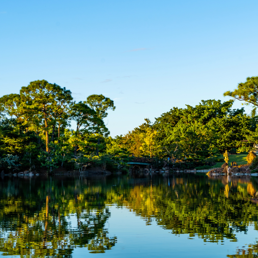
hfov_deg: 22.1
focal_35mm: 78
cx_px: 179
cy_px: 114
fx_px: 658
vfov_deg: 22.2
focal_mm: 53
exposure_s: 1/200
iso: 200
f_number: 9
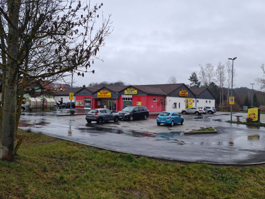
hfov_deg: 65.3
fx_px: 207
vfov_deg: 51.4
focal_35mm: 27
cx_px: 132
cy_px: 100
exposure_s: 1/100
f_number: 2
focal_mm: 5.9
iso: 25
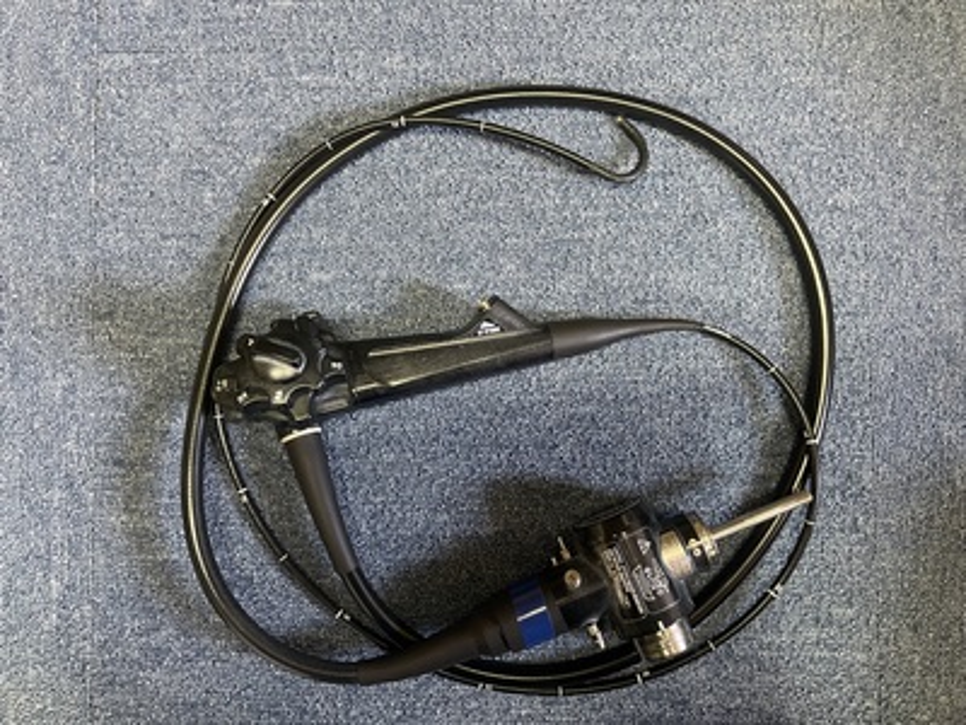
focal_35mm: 26
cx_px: 483
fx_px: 726
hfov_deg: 67.3
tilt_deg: -87.7
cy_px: 362
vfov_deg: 53.1
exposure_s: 1/40
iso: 500
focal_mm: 4.2
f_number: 1.6
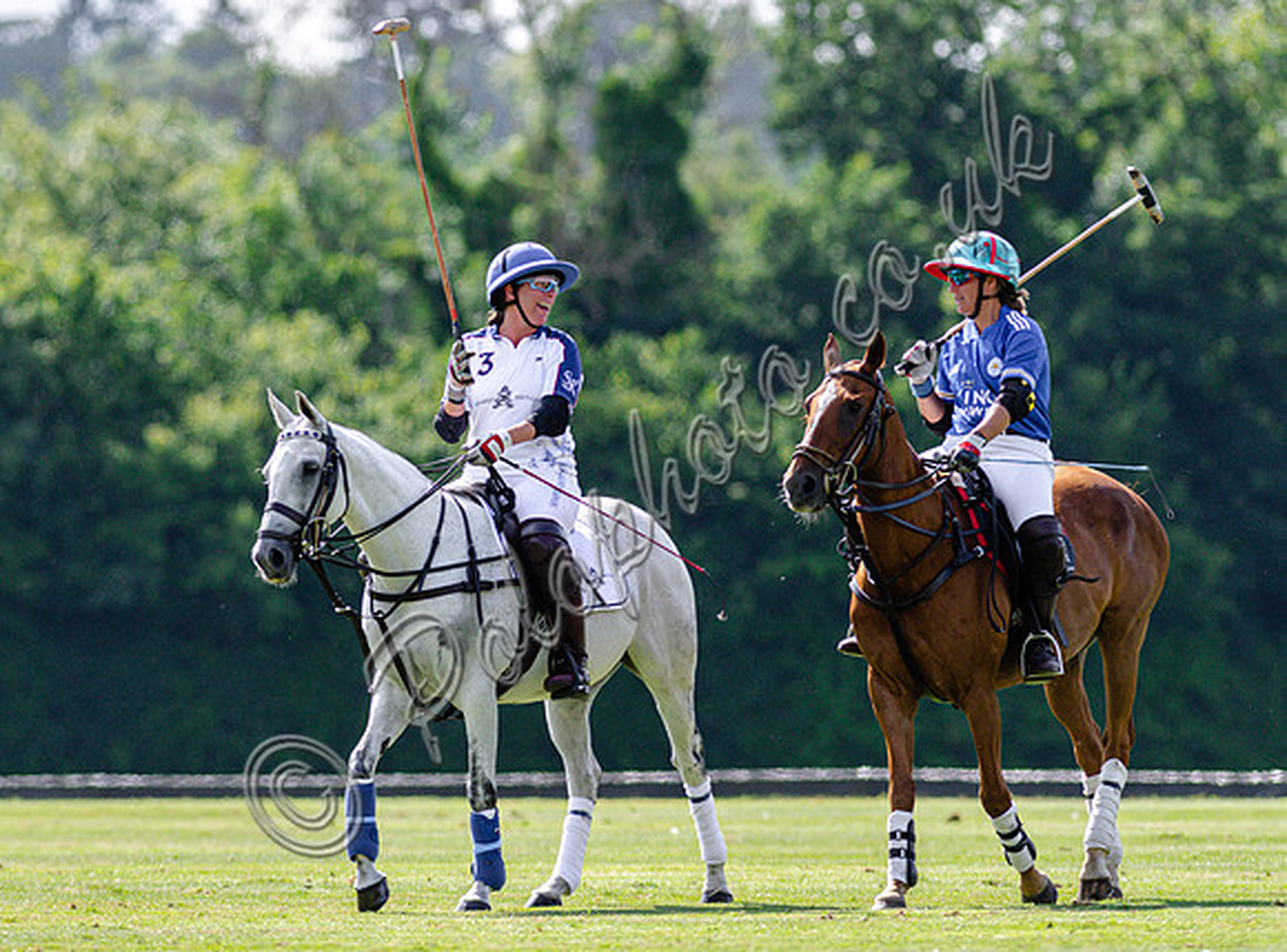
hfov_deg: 3.4
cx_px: 460
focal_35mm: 591
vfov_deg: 2.5
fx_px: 21865
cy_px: 388
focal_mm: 300
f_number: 4
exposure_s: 1/3200
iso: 500
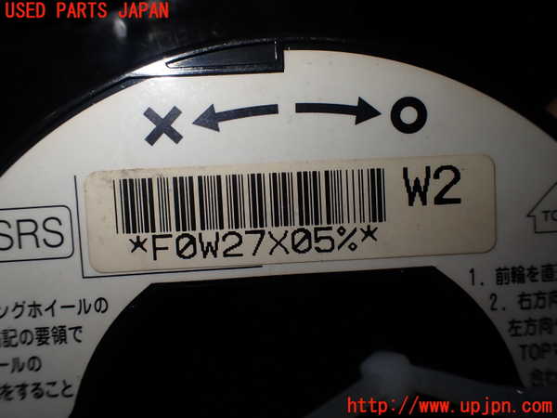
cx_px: 278
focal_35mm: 30
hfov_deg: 60.0
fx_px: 483
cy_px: 209
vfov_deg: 46.8
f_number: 3.2
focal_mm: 5.4
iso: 100
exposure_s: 1/160
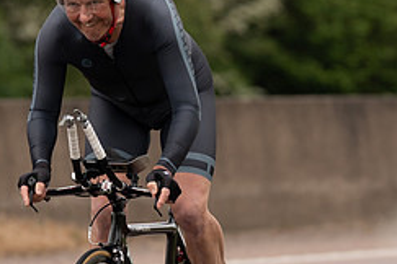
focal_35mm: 723
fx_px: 7972
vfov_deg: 1.9
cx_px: 95
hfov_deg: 2.9
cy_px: 60
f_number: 3.5
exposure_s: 1/1000
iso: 320
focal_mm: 200
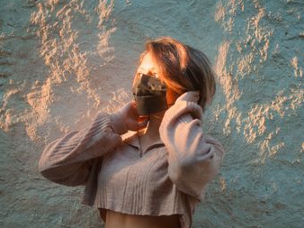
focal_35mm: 51
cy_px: 151
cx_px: 152
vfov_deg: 28.3
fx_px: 448
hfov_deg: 37.5
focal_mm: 35
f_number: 1.8
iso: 400
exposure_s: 1/500
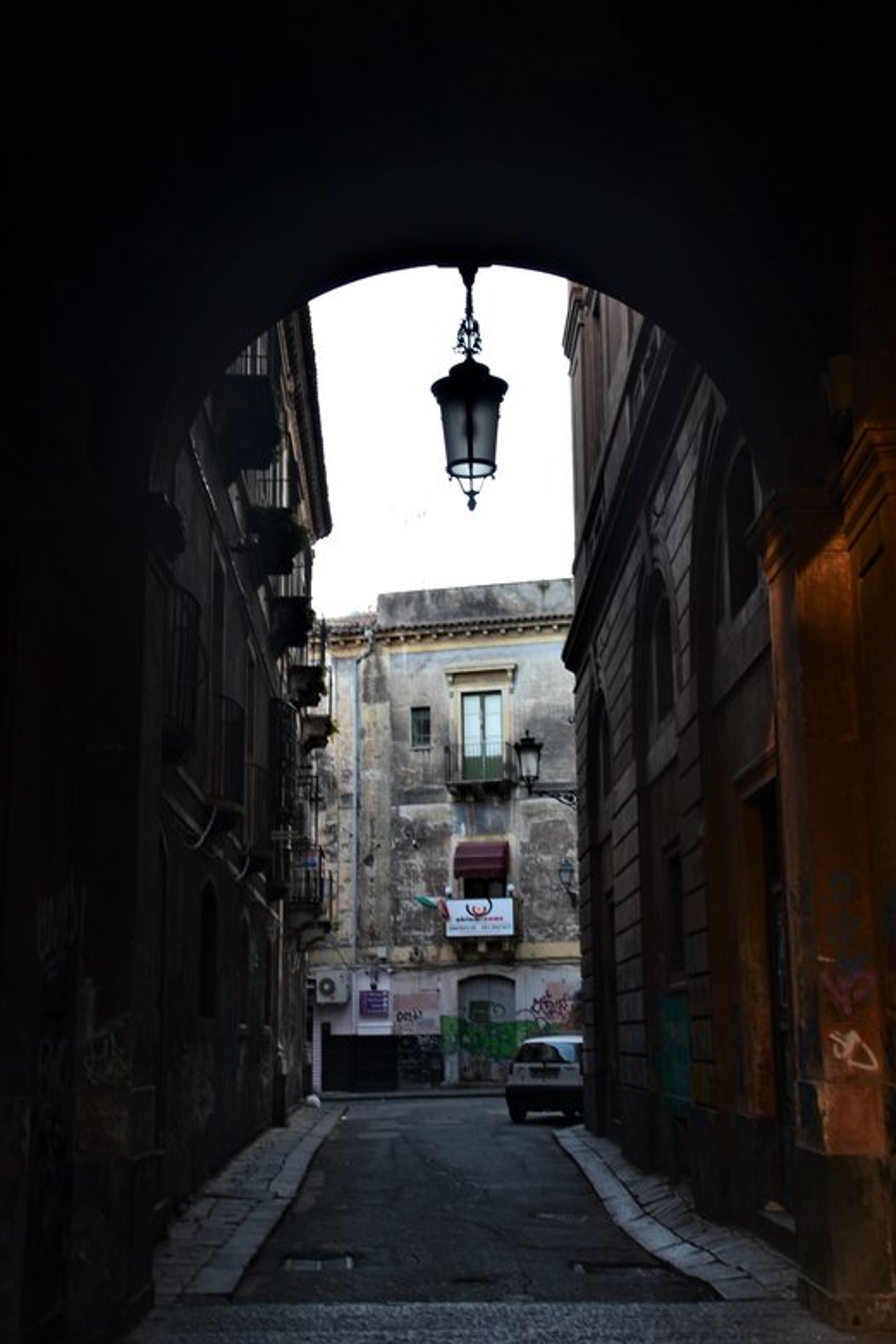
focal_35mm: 46
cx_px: 452
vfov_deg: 42.7
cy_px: 659
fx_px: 1716
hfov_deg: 29.3
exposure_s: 1/25
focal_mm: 30
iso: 320
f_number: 7.1
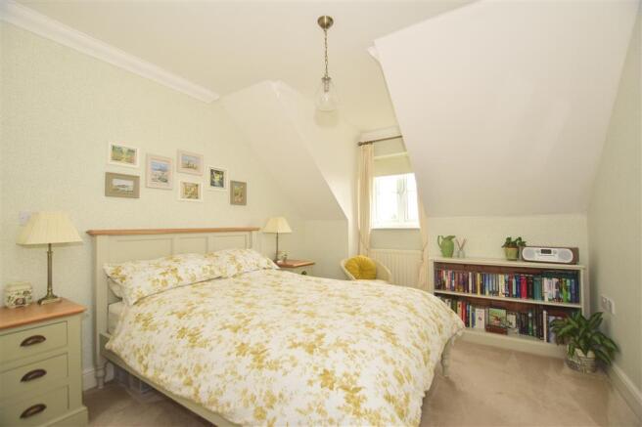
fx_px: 267
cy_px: 214
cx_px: 321
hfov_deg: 100.4
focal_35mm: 15
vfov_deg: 77.3
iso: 500
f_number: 4.5
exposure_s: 1/60
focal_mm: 10
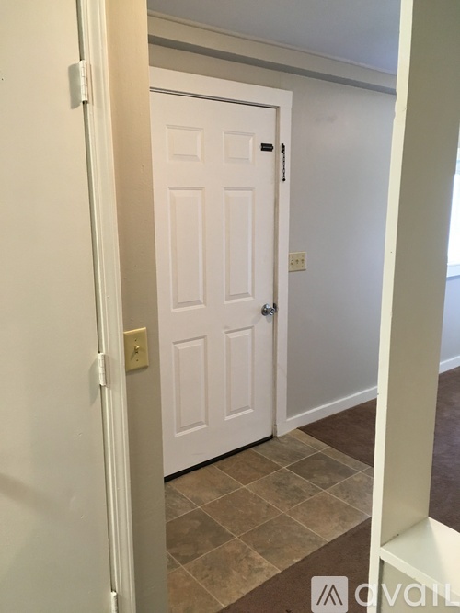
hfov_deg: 48.2
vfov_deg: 61.7
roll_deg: +0.7
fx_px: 514
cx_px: 230
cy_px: 306
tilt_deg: -11.8
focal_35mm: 29
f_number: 2.2
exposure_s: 1/30
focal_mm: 4.15
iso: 125
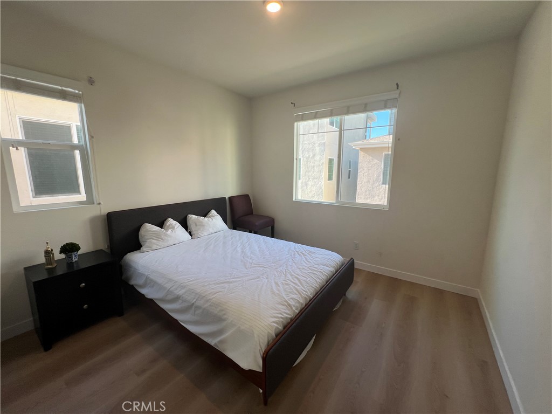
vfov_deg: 89.9
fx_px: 207
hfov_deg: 106.2
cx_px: 276
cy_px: 207
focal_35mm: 13
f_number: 1.8
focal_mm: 1.57
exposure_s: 1/120
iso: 50
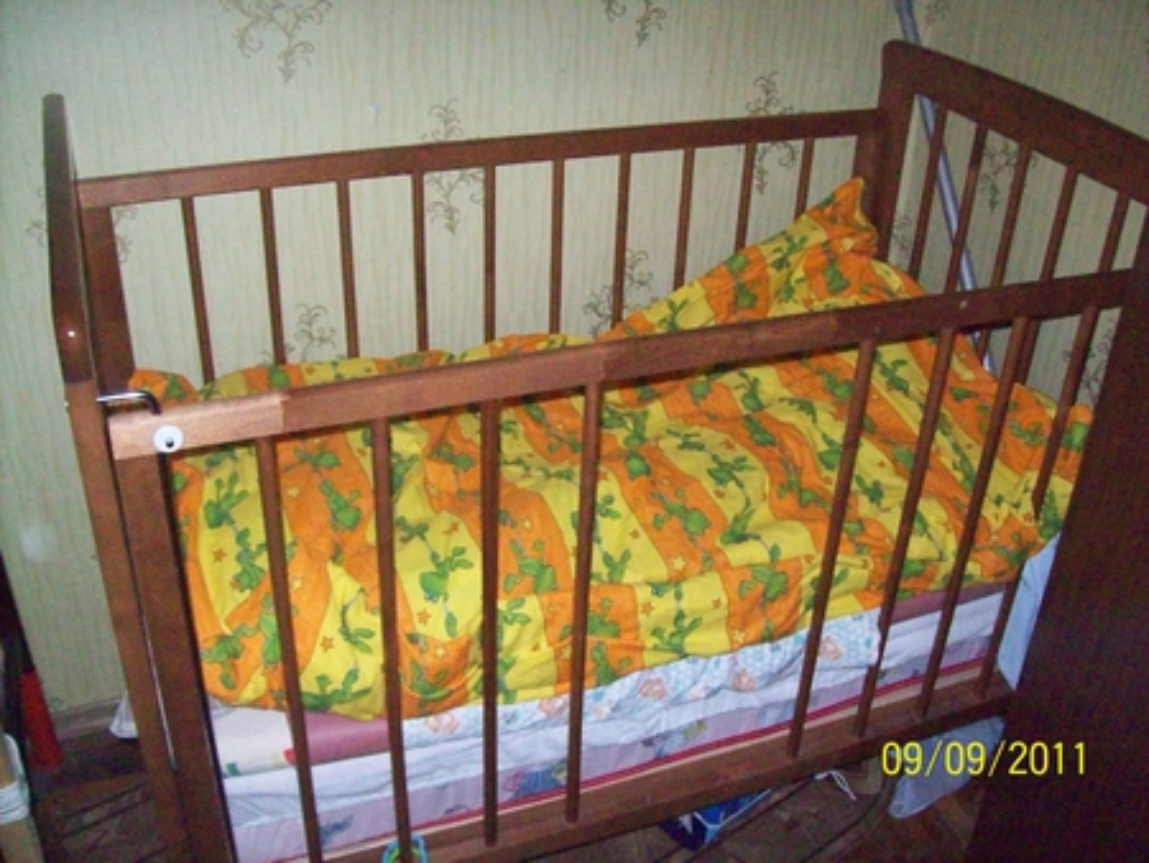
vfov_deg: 39.7
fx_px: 1196
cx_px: 574
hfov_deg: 51.3
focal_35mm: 36
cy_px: 432
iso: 800
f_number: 2.7
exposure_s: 1/128
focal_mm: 6
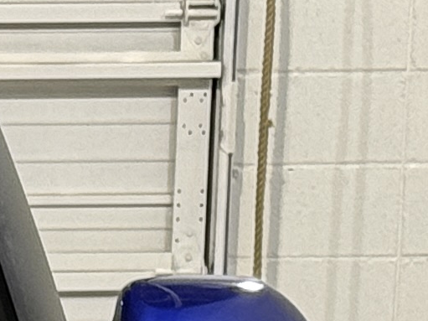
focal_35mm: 379
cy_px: 682
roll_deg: -0.2
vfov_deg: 3.9
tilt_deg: -11.0
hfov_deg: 5.0
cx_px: -704
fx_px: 4685
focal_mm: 6.76
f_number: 1.78
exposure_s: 1/40
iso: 250
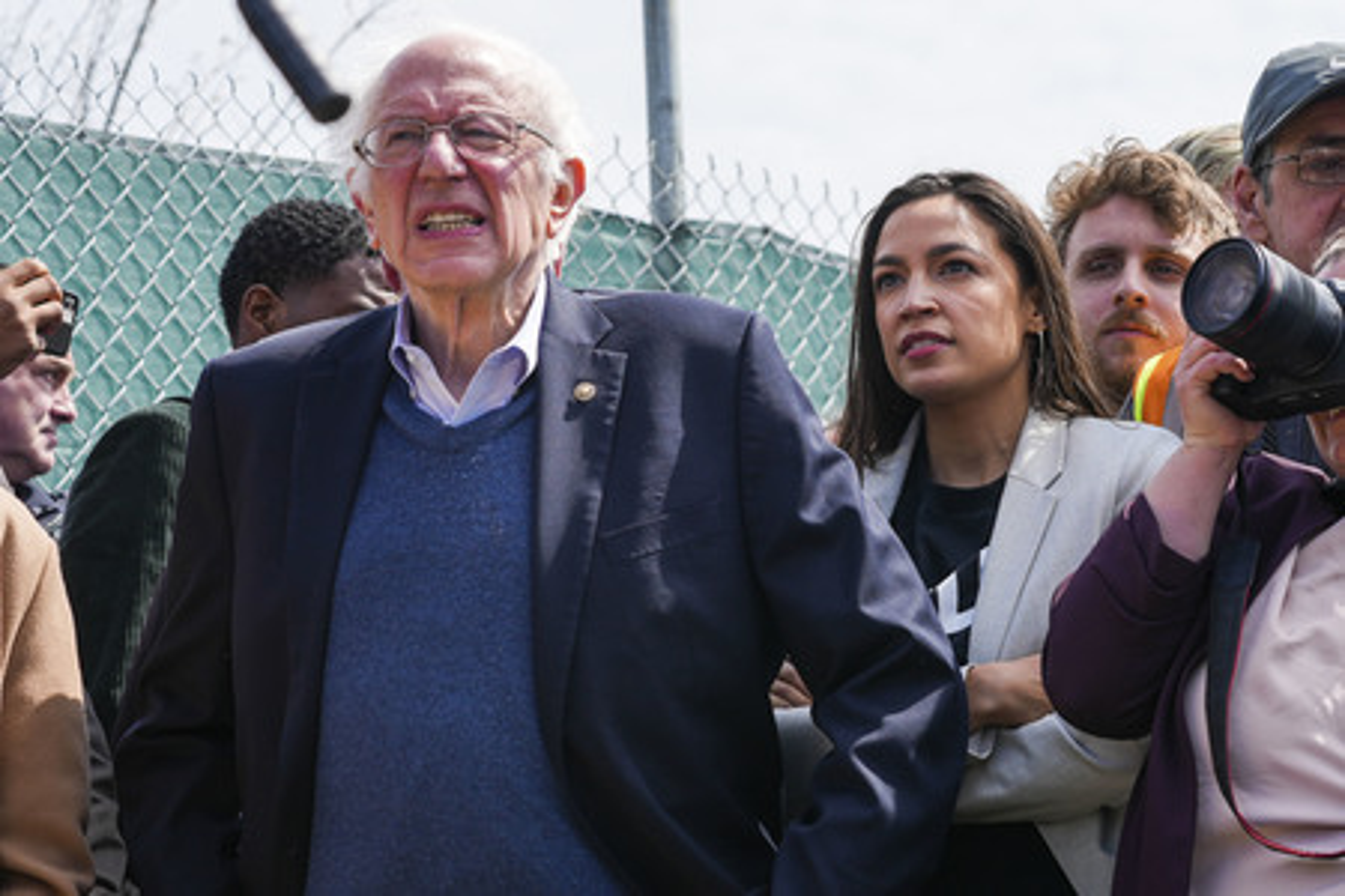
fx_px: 3736
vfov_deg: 13.7
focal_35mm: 100
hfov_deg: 20.4
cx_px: 672
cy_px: 448
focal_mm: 100
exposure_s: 1/500
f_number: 9
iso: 200
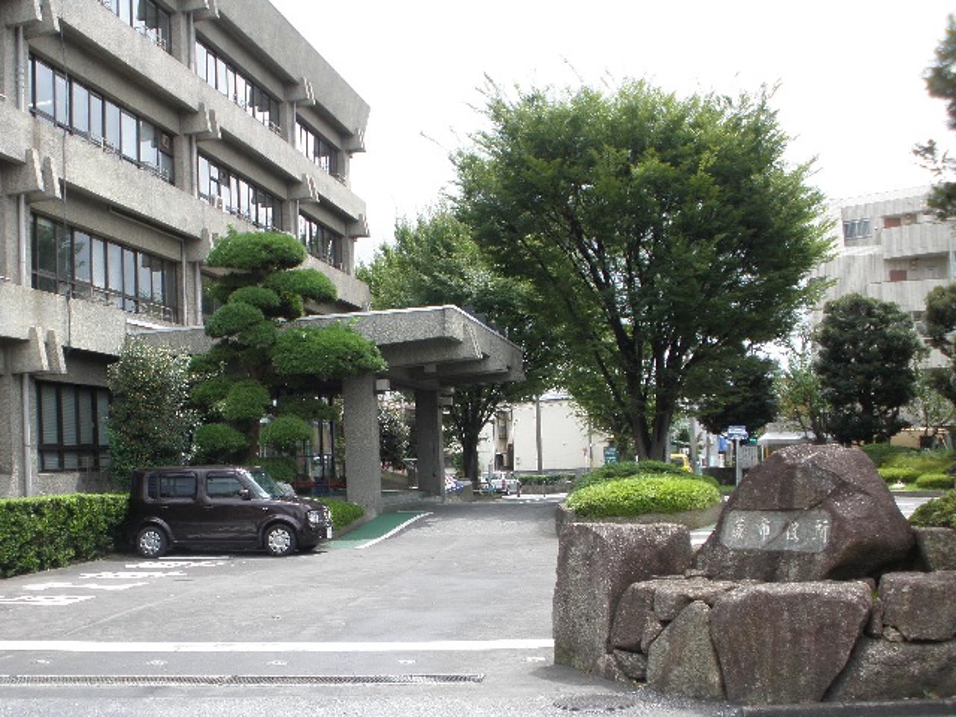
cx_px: 478
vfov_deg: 32.9
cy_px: 358
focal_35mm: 44
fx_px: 1215
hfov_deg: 42.9
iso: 64
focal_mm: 7.7
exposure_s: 1/160
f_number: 4
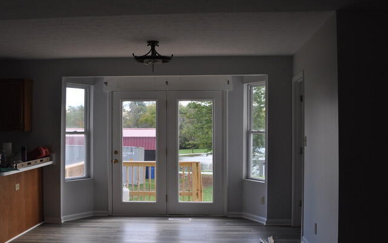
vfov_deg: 29.9
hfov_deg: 46.2
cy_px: 129
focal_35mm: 43
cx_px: 193
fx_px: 455
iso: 280
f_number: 5.6
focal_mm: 28
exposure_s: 1/125
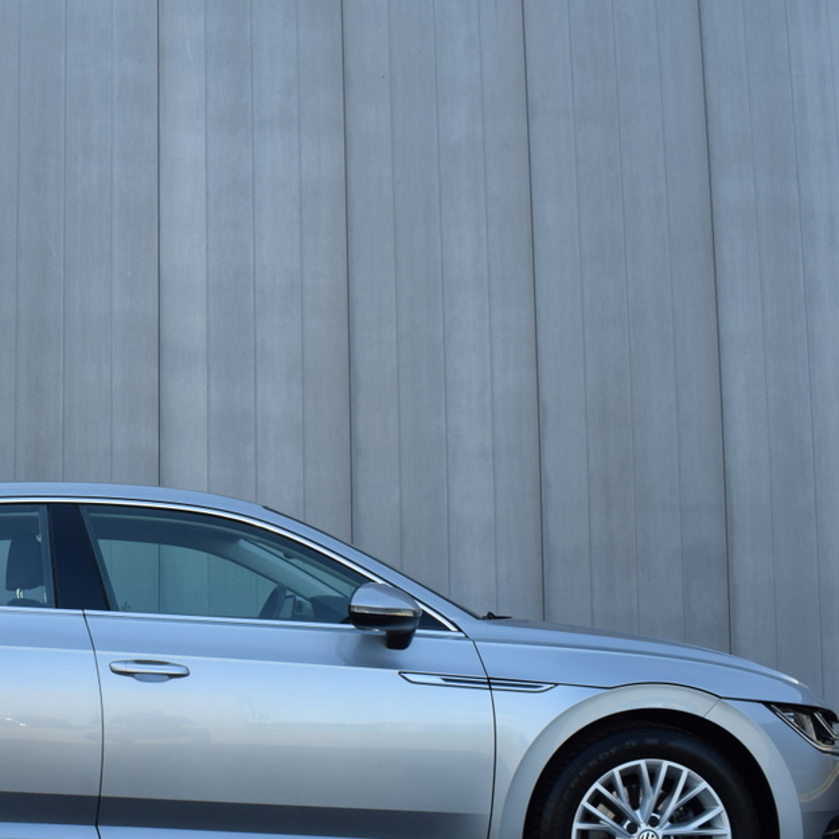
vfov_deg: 34.6
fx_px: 1344
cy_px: 476
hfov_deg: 33.2
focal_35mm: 49
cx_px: 116
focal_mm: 20
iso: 400
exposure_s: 1/250
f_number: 8
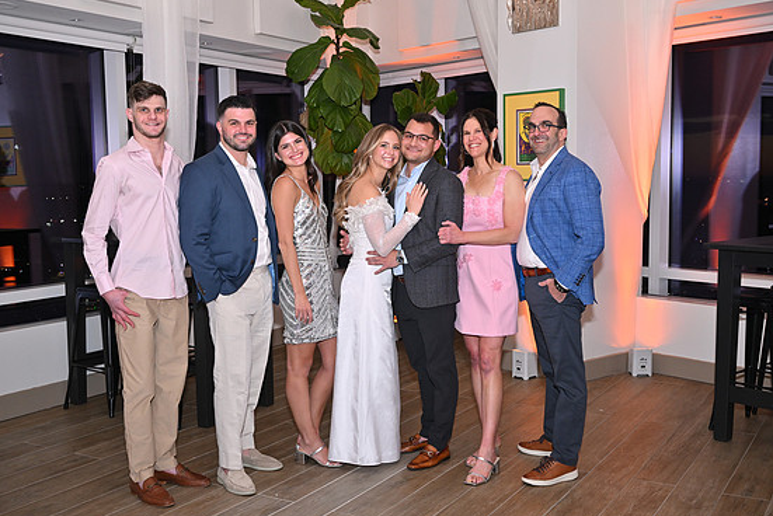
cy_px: 267
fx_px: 859
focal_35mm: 40
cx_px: 384
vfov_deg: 33.4
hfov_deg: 48.4
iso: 1250
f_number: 5.6
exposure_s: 1/60
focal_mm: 38
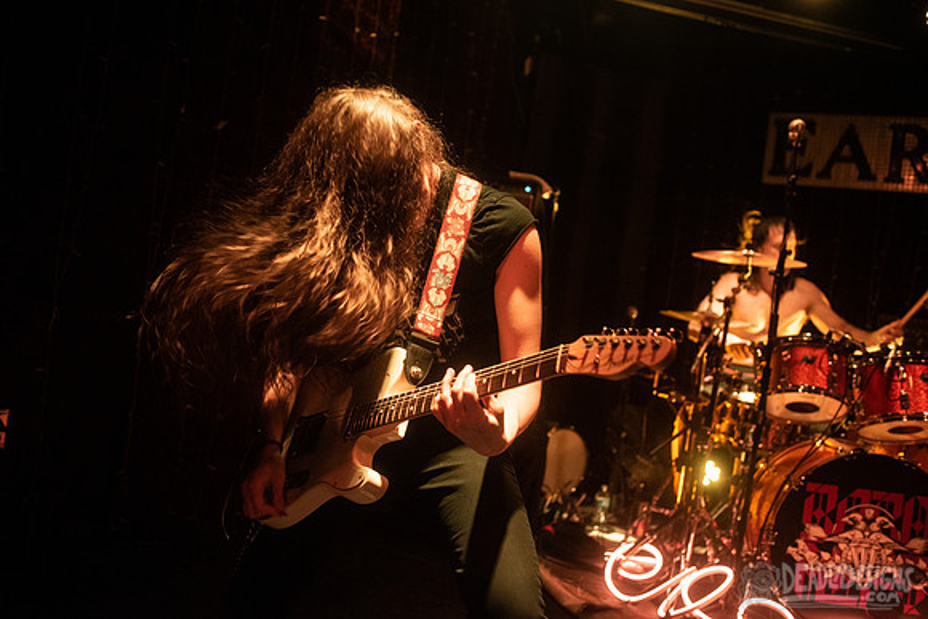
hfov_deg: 54.4
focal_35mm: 35
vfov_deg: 37.9
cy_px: 310
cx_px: 464
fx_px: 902
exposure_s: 1/160
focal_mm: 35
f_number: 3.2
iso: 3200
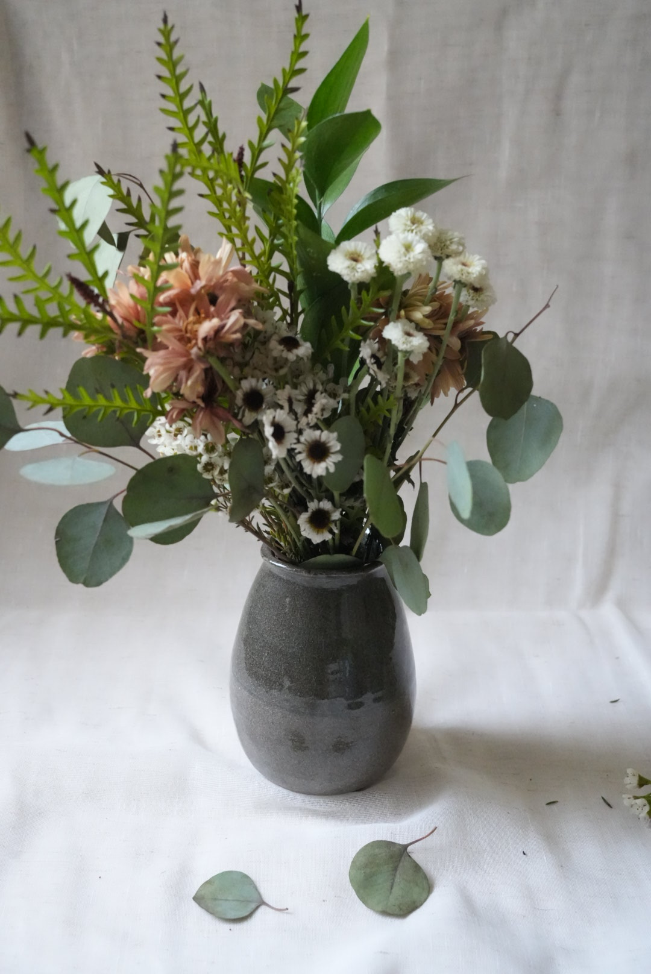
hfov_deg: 28.1
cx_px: 326
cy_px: 487
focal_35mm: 48
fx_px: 1300
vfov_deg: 41.1
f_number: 8
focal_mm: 48
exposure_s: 1/320
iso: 16000
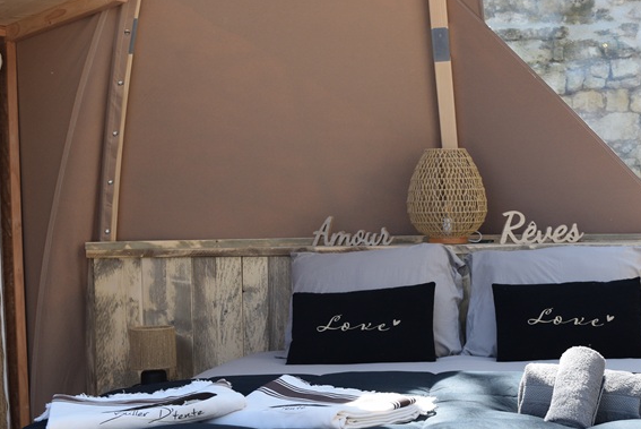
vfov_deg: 24.5
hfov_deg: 36.0
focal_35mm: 55
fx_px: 980
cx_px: 402
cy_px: 297
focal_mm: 26
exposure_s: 1/250
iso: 400
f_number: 8
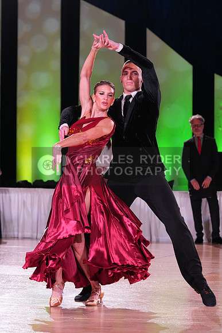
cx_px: 111
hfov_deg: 11.2
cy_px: 166
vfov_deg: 16.6
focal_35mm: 123
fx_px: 1137
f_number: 5
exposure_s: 1/250
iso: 3200
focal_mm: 123
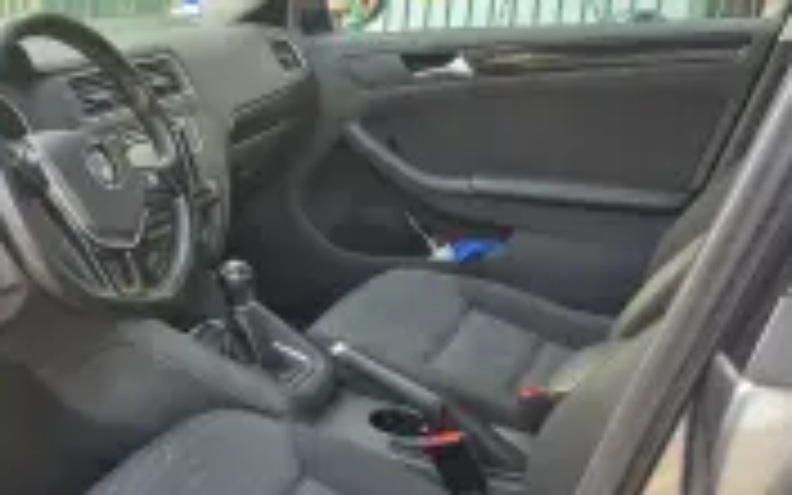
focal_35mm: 50
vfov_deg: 25.6
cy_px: 364
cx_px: 99
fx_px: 1079
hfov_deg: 37.9
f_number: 1.8
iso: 64
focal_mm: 5.4
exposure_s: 1/180
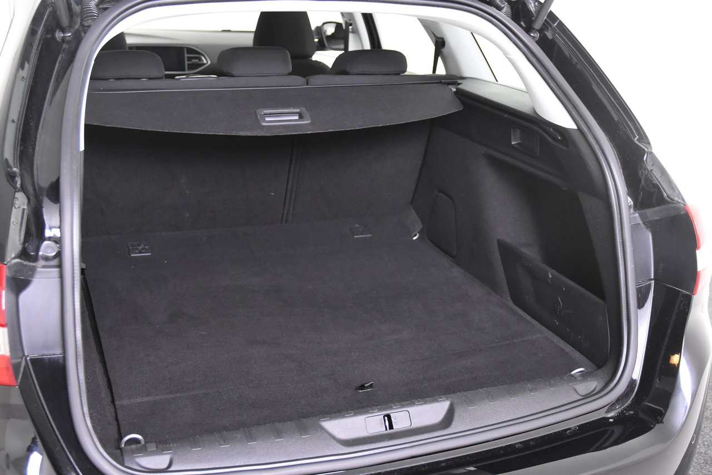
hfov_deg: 42.3
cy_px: 238
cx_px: 356
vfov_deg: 28.9
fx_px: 919
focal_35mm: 46
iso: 3200
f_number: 3.3
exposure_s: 1/50
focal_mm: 31
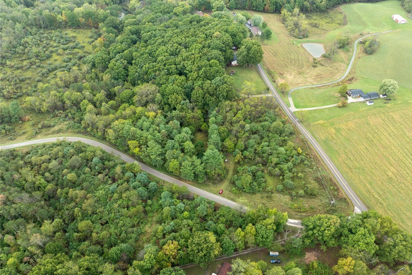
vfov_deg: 51.3
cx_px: 206
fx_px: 286
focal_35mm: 25
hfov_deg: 71.5
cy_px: 139
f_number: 2.8
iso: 110
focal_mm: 12.29
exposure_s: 1/160
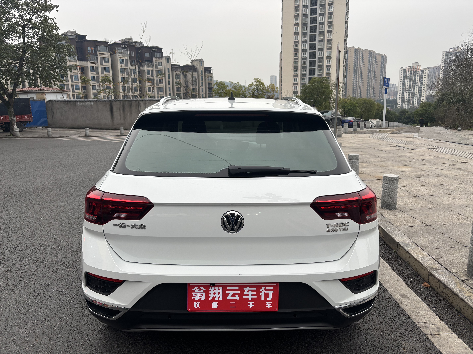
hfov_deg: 67.3
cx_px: 236
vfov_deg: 53.1
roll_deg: +0.7
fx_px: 355
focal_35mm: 26
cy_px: 177
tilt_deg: -11.3
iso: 50
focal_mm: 5.96
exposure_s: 1/121
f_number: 1.6
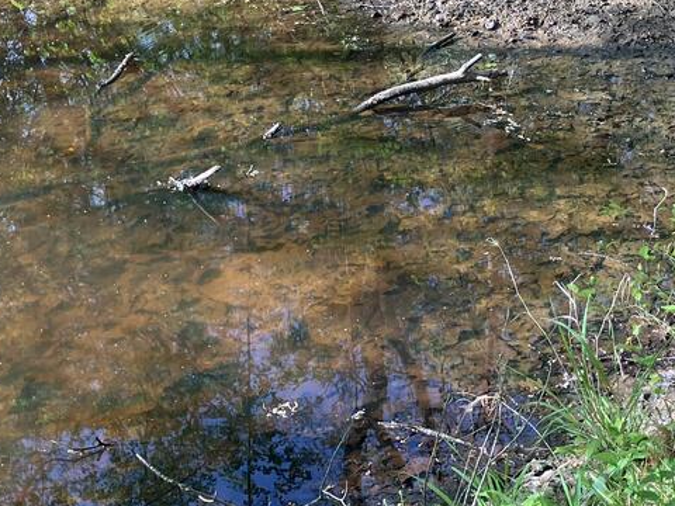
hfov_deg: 24.9
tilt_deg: -21.4
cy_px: 66
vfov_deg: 18.6
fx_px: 1521
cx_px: 446
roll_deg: +0.3
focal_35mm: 78
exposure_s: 1/129
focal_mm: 3.99
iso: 20
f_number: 1.8
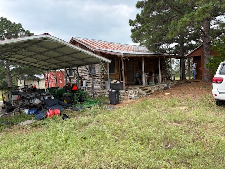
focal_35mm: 26
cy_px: 84
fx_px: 169
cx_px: 112
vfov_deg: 53.1
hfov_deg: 67.3
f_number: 1.6
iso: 50
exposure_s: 1/861
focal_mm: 5.96
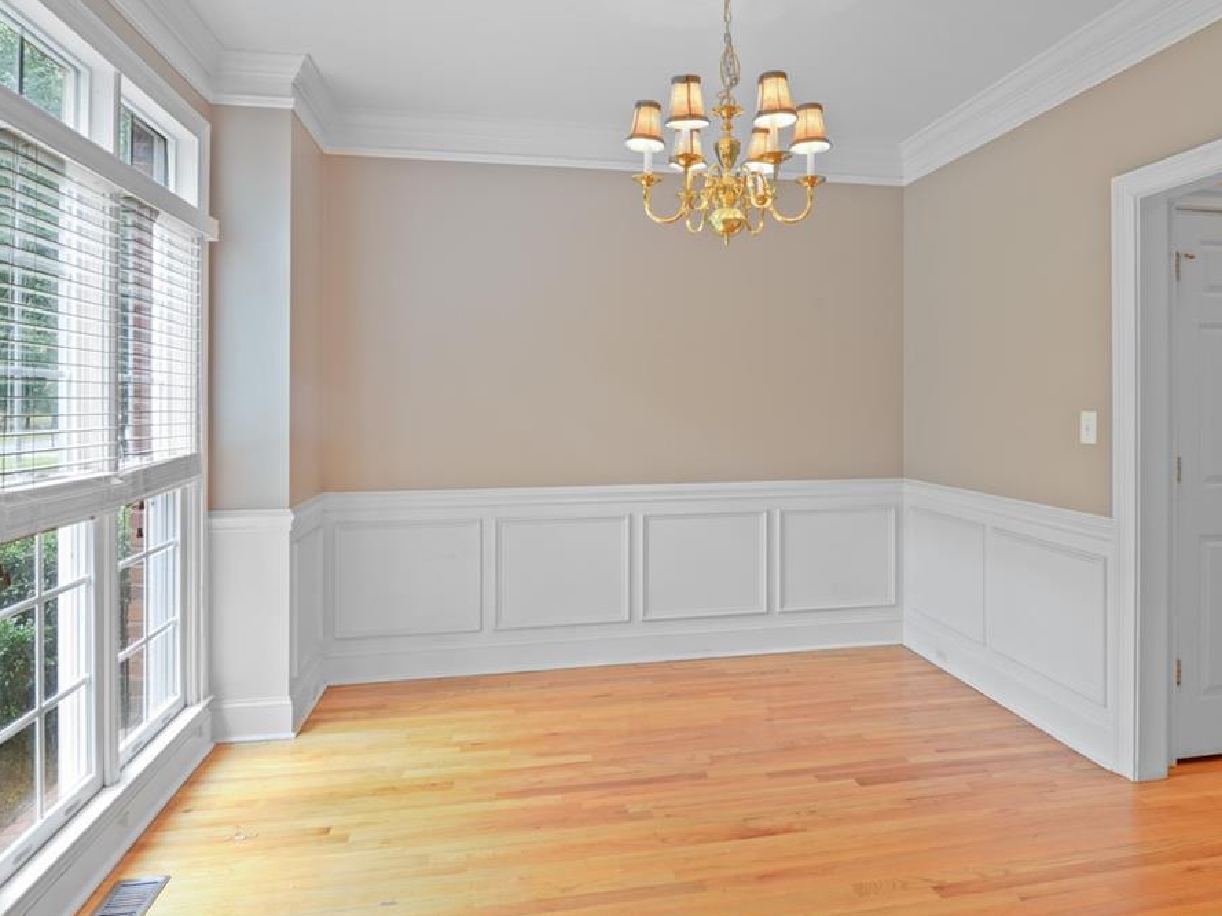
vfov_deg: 62.1
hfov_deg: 77.3
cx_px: 675
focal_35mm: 22
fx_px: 761
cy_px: 455
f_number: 13
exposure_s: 1/2.5
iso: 200
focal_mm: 13
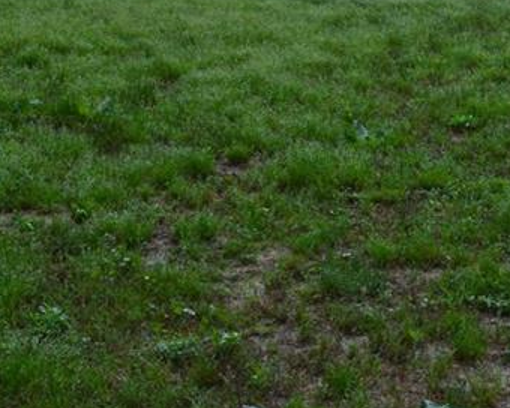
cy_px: -58
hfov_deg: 17.4
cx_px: 309
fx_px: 1660
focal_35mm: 110
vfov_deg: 13.7
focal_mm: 26
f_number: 10
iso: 400
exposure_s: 1/320
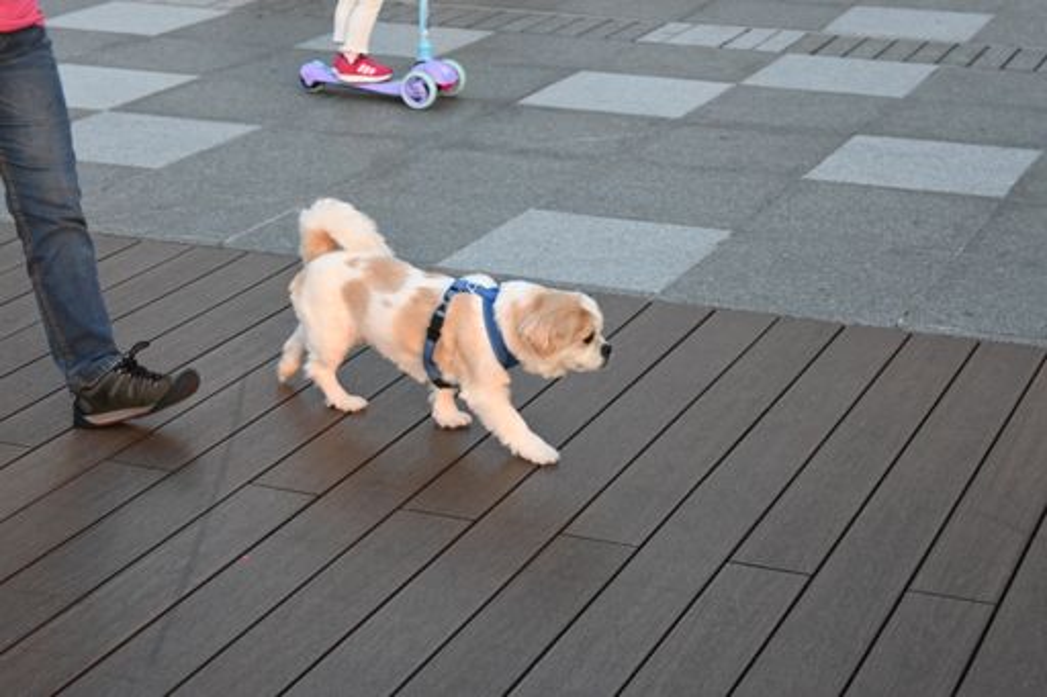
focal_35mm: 75
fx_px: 2180
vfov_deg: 18.2
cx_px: 524
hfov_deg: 27.0
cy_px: 348
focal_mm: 50
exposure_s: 1/125
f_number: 6.3
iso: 560
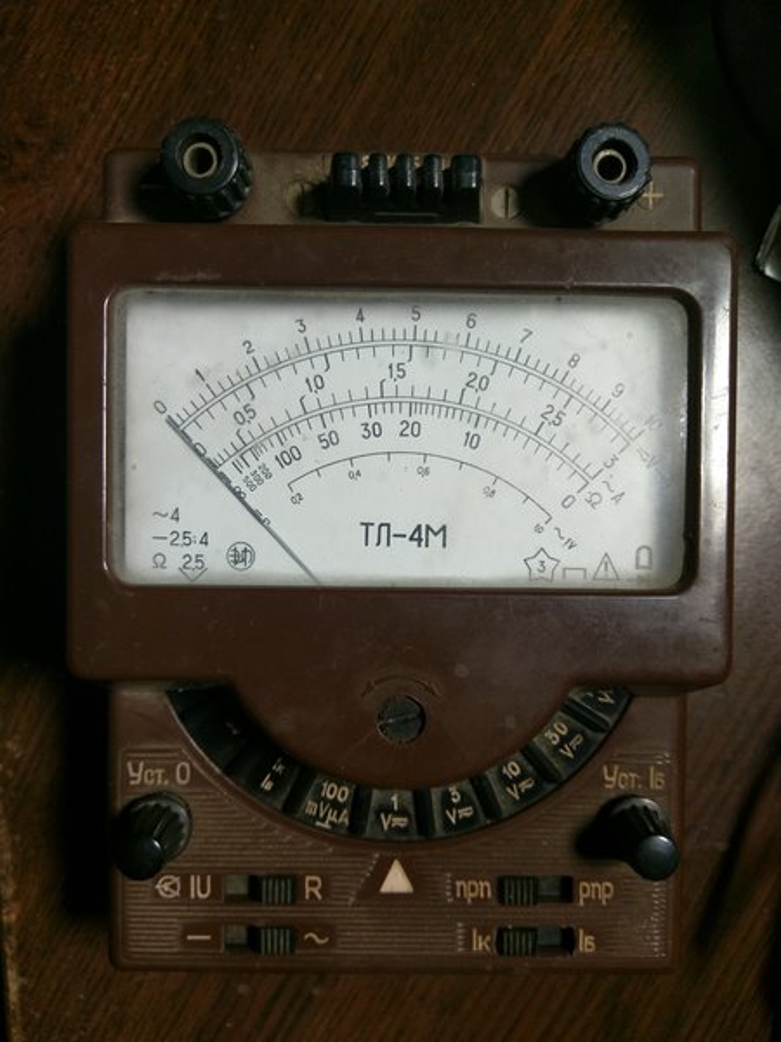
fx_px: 782
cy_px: 521
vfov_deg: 67.3
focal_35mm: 26
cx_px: 390
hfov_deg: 53.1
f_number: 1.8
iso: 200
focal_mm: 4.58
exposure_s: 1/100
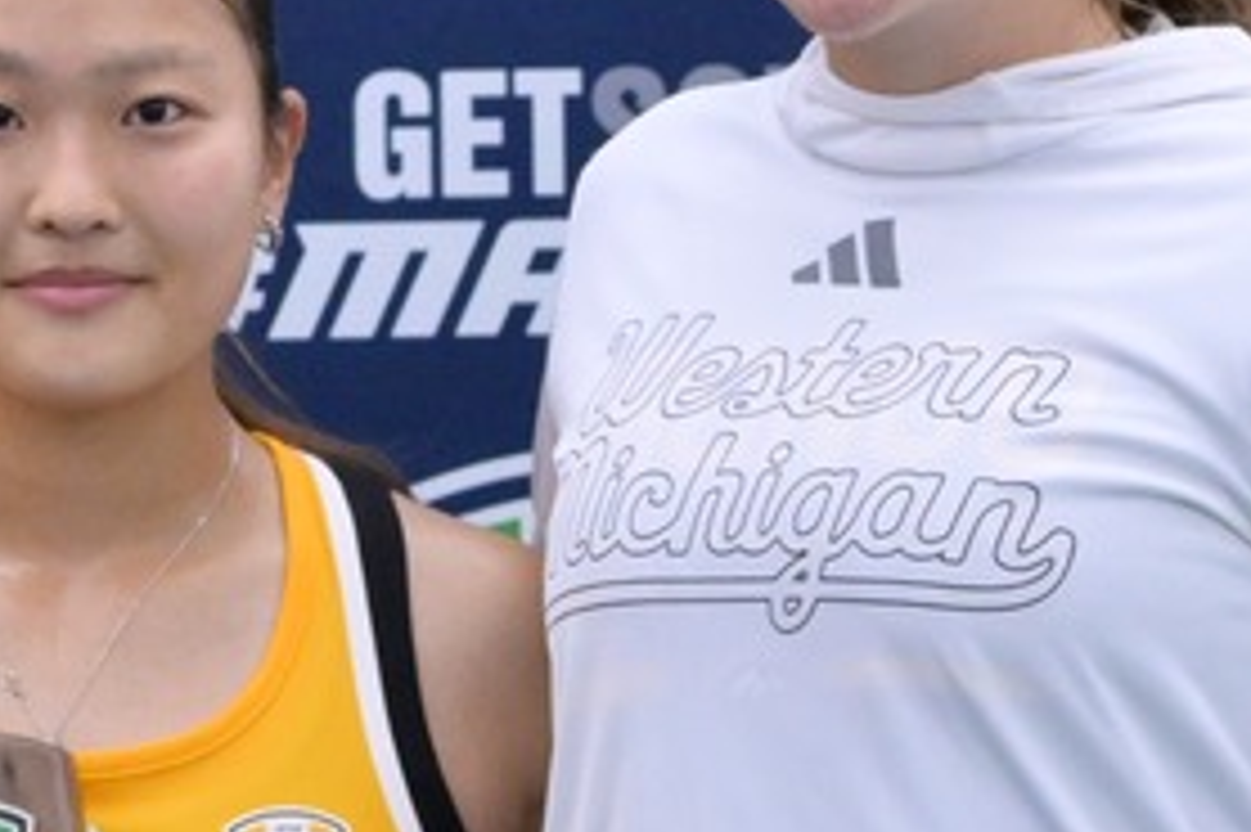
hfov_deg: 9.3
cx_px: -544
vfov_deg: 6.4
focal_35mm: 216
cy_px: 517
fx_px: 7501
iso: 3200
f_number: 5
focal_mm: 50
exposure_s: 1/200
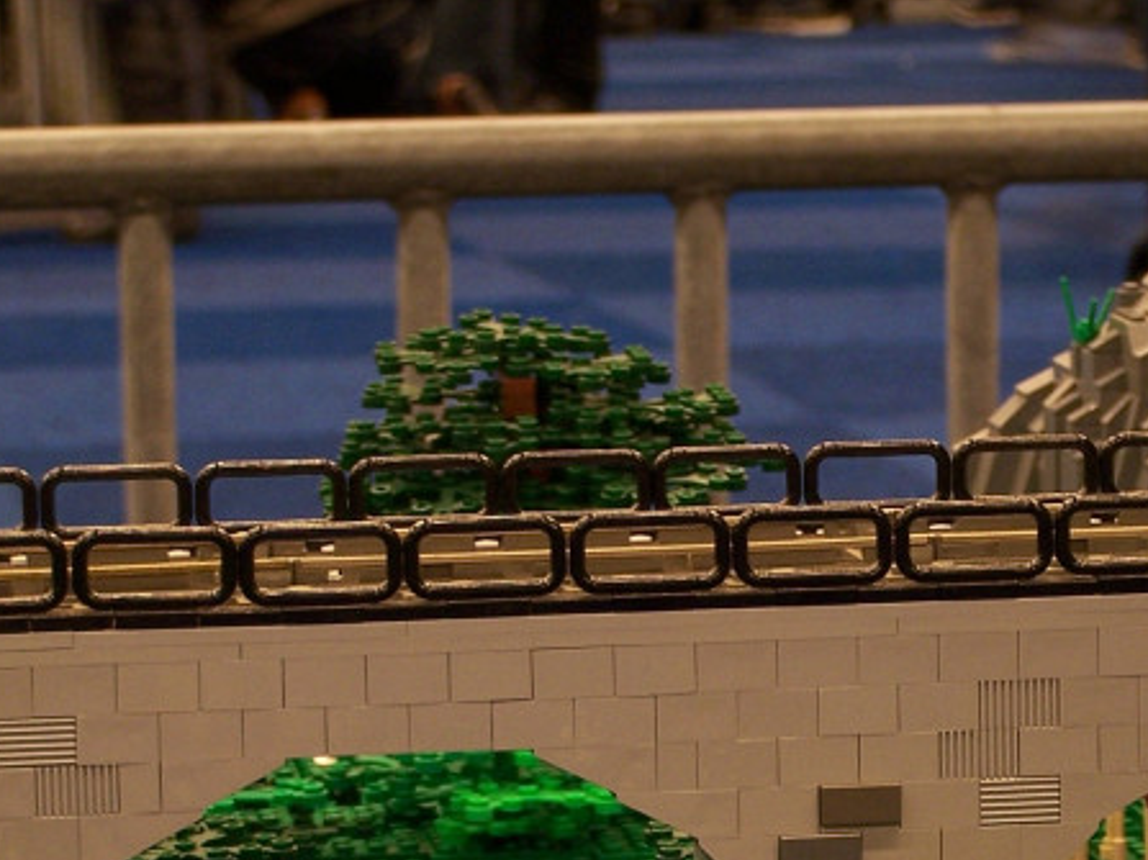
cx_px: 1115
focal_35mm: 188
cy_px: 881
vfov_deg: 7.9
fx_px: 6233
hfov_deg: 10.4
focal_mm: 13.7
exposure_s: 1/2
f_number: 3.2
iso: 80
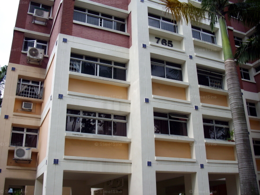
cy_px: 98
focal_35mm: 37
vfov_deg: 38.6
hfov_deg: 50.2
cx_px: 130
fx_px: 278
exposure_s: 1/320
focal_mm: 6.2
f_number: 2.8
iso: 80
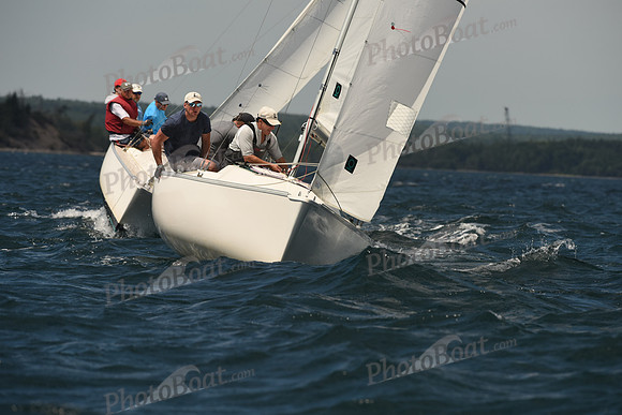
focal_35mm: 360
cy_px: 208
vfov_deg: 3.8
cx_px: 311
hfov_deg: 5.7
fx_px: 6221
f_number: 7.1
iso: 250
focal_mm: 360
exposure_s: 1/1000
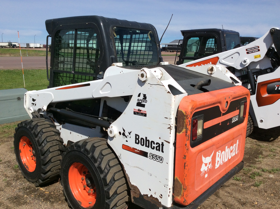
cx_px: 140
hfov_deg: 56.9
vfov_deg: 44.1
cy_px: 104
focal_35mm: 32
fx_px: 258
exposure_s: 1/2488
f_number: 2.4
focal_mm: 3.3
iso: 32
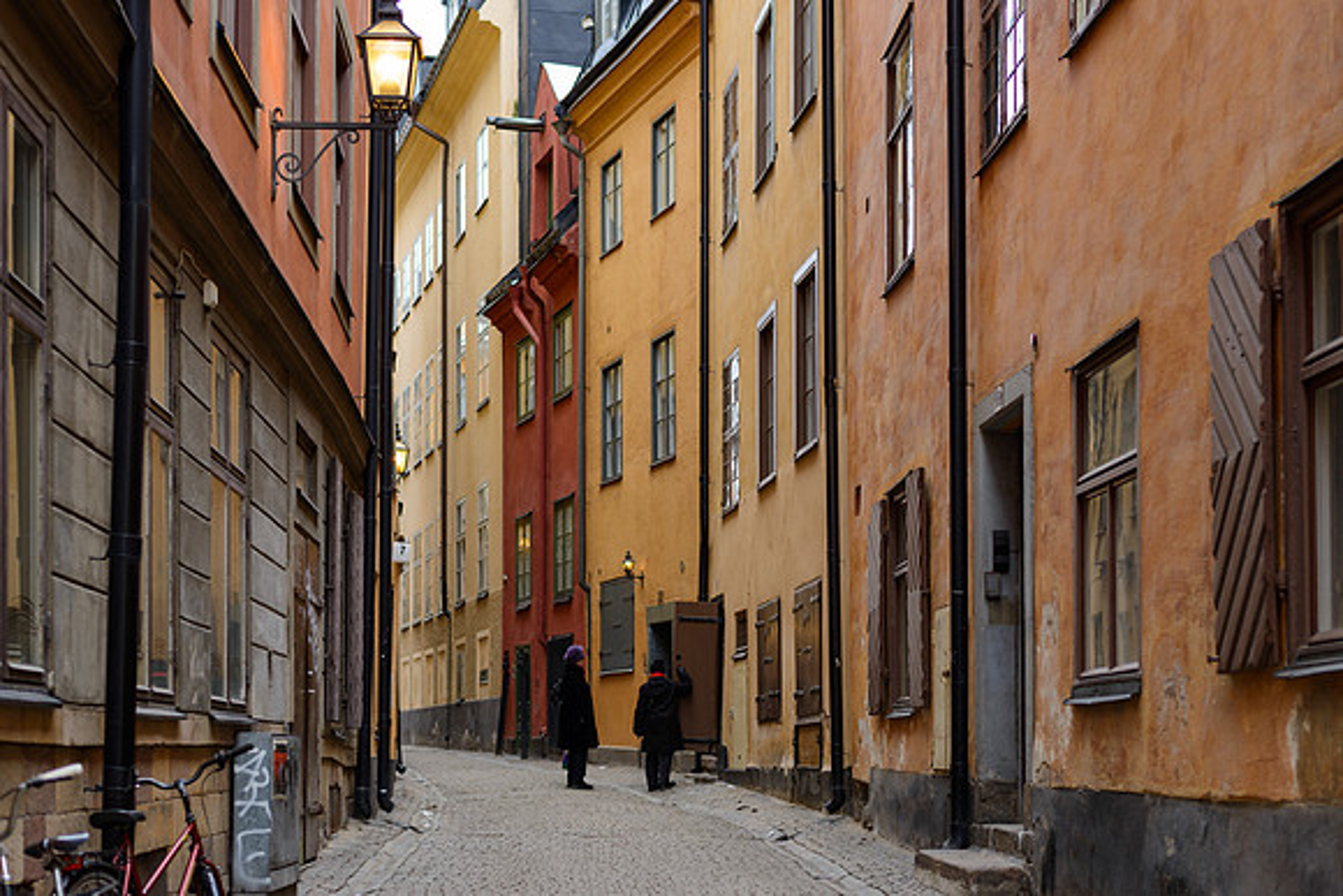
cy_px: 448
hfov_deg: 34.5
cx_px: 672
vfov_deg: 23.4
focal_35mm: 58
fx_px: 2164
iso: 100
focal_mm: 58
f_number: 2.8
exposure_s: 1/30
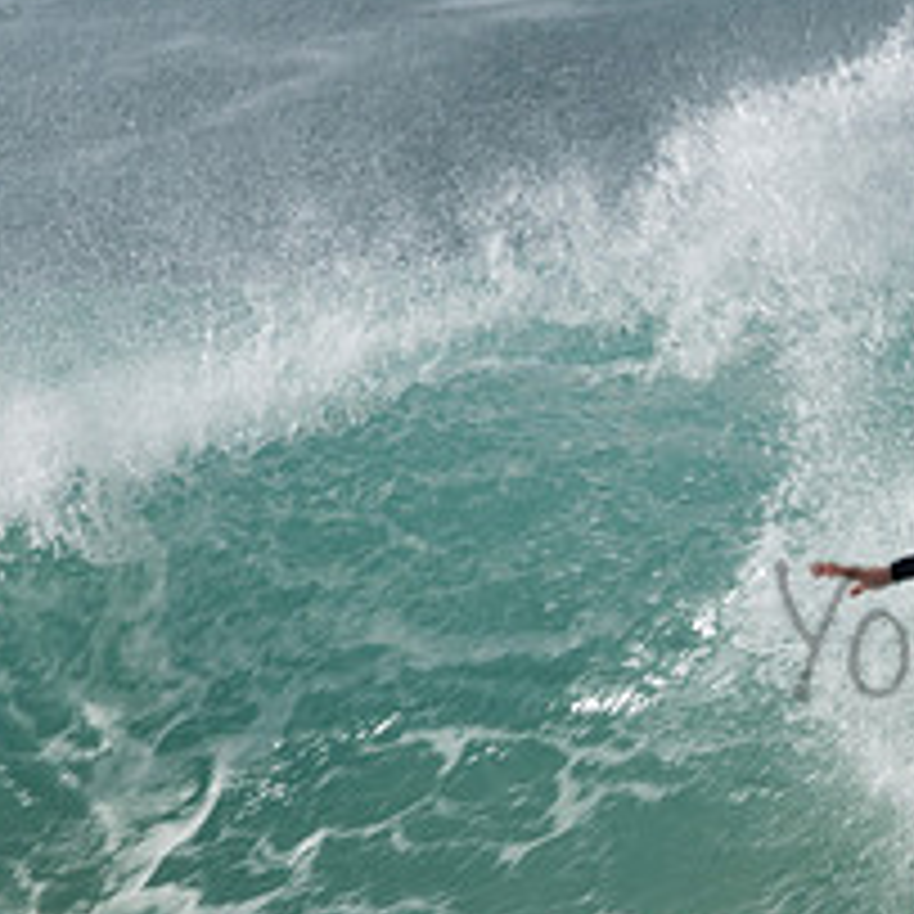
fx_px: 52158
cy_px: 592
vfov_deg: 1.0
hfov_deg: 1.0
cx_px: 1238
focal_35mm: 1746
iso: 100
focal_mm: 480
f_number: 10
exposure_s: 1/200
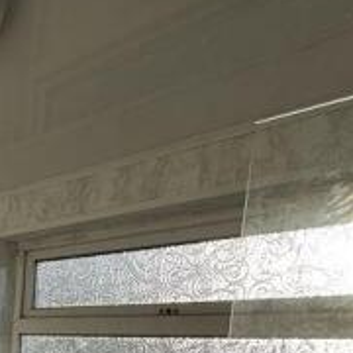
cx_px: -89
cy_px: 405
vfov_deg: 34.8
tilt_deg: -7.3
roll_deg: -1.4
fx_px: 461
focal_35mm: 40
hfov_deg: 32.8
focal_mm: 2.22
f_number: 2.2
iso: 40
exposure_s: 1/669
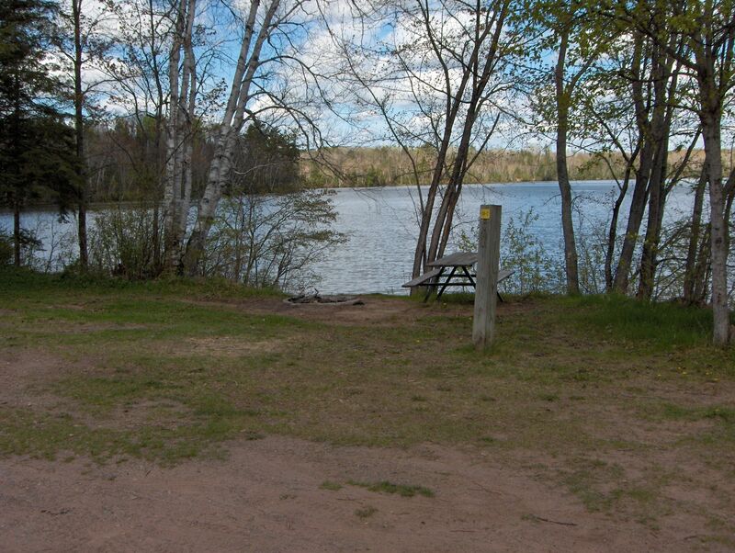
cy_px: 276
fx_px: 829
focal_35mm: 39
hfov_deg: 47.8
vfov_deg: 36.9
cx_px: 368
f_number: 4.8
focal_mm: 8
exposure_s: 1/383
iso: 100
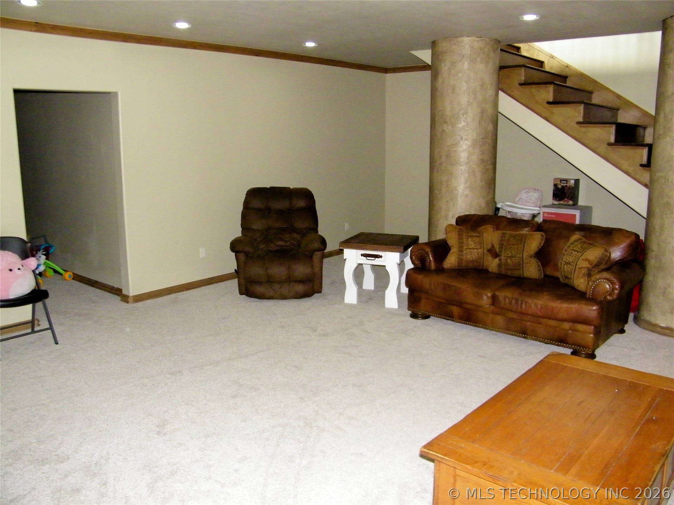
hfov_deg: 63.4
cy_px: 252
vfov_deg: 49.7
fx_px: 545
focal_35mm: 28
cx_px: 337
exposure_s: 1/30
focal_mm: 5
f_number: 3.5
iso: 320
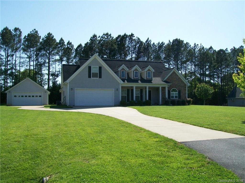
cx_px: 122
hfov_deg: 51.4
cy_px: 92
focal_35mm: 36
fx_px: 255
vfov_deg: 39.7
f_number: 4.8
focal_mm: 6
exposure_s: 1/400
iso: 64
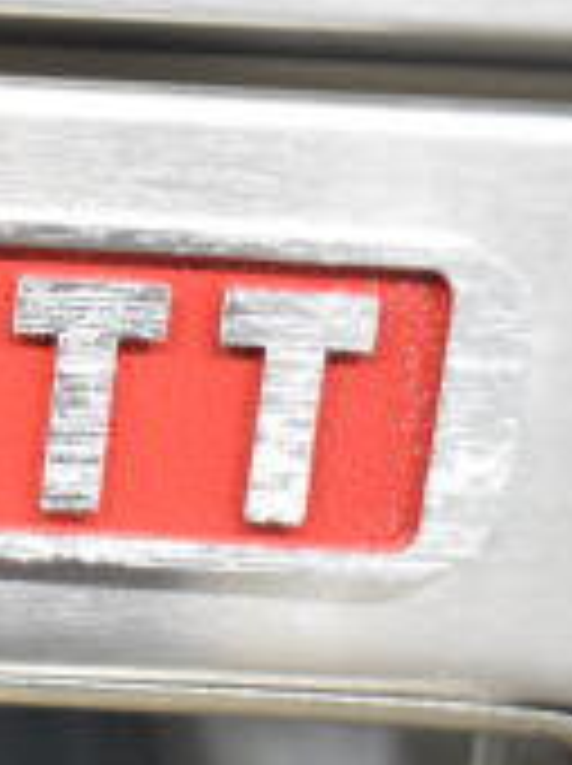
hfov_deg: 11.5
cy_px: 398
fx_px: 2518
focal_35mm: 114
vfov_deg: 17.3
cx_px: -617
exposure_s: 1/50
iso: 1600
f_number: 3.8
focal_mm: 22
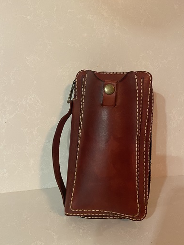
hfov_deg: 51.4
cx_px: 94
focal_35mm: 27
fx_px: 191
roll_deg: -0.3
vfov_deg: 65.3
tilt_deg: -12.7
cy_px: 126
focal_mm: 4.25
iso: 400
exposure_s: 1/33
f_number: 1.8
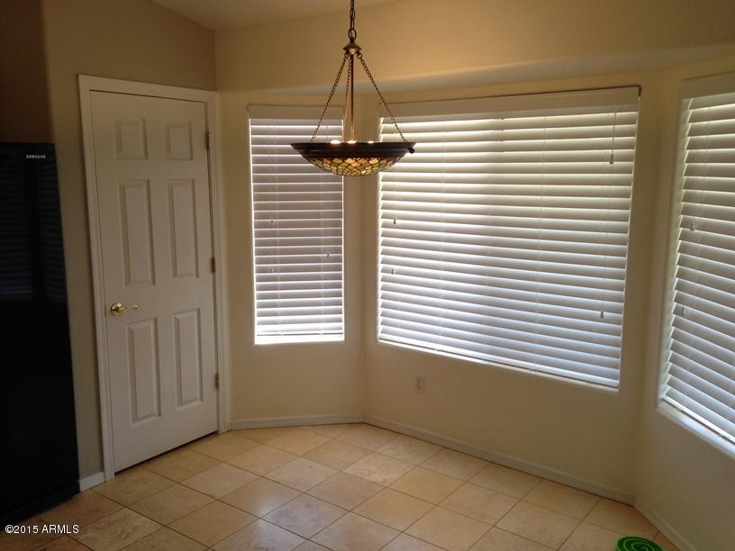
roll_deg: +0.4
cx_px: 368
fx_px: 701
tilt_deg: -9.9
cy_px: 276
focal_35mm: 33
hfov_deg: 55.4
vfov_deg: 42.9
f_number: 2.4
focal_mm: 4.12
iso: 50
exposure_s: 1/40
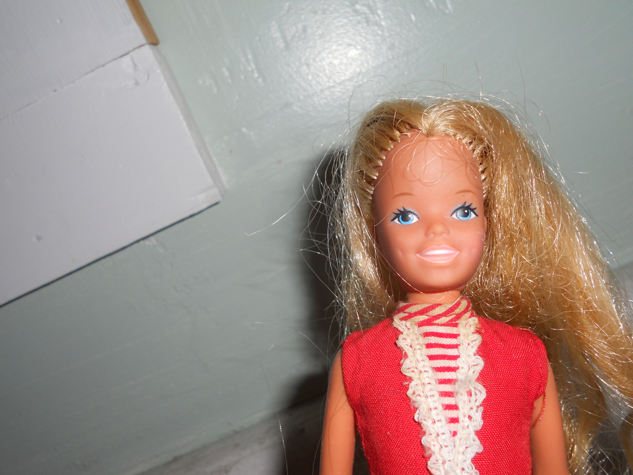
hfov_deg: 56.8
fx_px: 585
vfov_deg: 44.2
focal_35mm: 32
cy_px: 238
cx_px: 316
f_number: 8.8
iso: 80
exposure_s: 1/25
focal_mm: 5.8
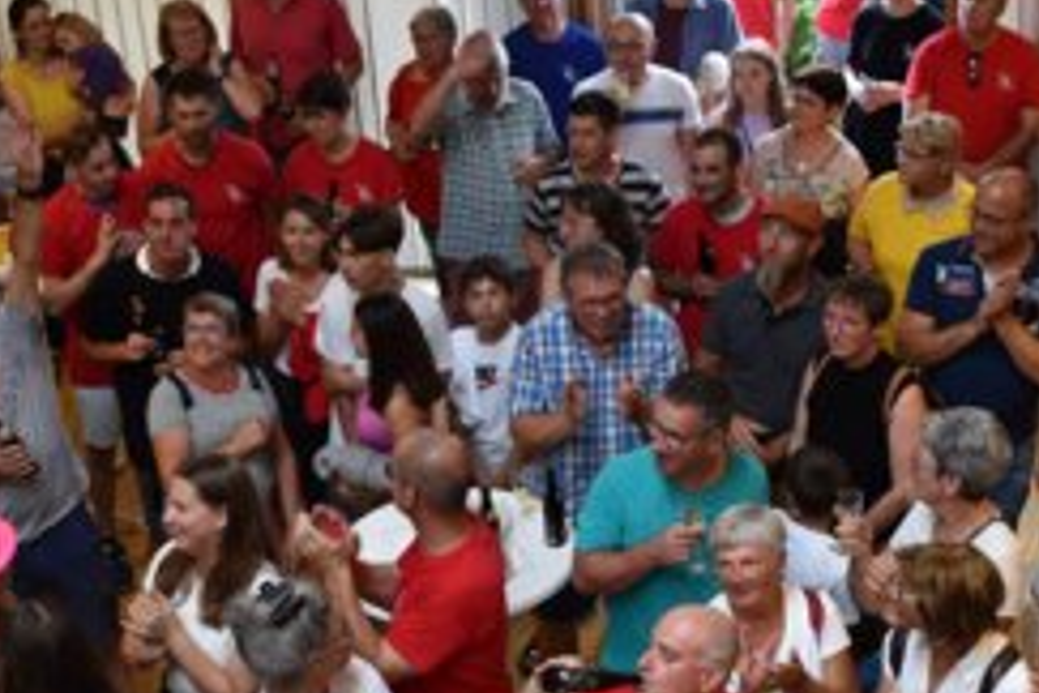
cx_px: 530
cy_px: 481
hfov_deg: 27.3
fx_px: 2136
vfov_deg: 18.4
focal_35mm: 74
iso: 400
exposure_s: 1/80
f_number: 4.2
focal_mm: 30
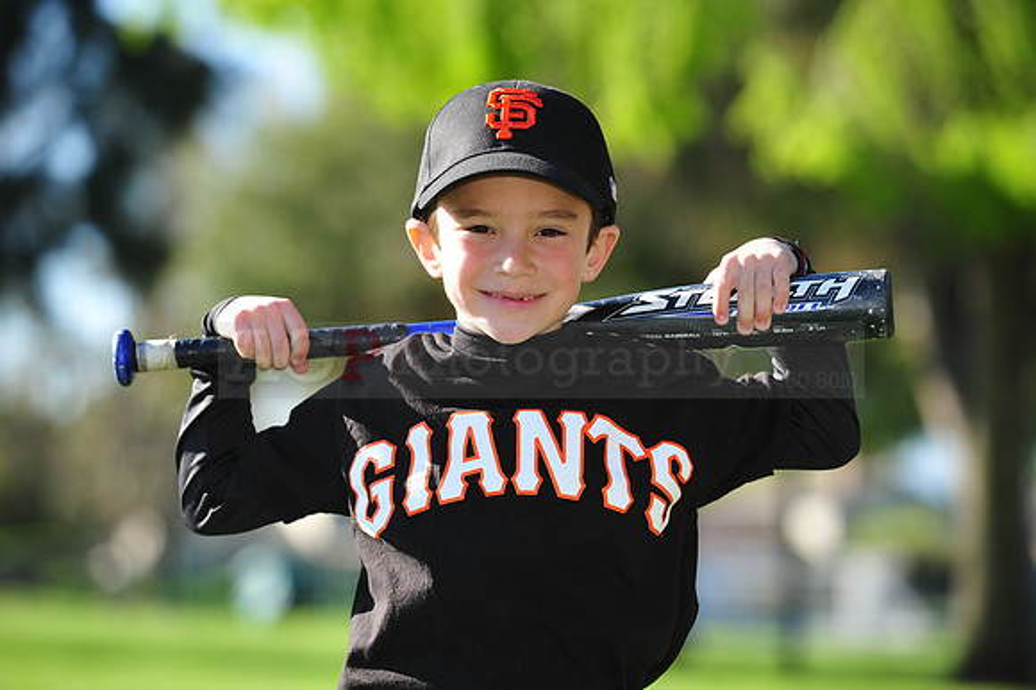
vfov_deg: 8.3
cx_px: 518
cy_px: 345
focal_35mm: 165
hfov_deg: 12.5
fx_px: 4745
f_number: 5
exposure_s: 1/400
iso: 200
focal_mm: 165
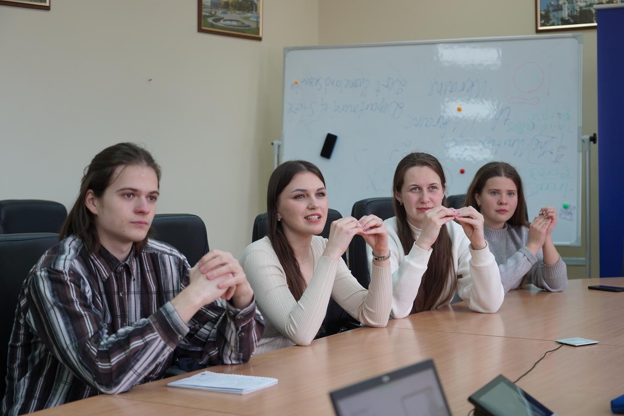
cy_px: 205
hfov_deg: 31.9
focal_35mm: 63
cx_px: 314
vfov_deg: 21.6
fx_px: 1092
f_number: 4
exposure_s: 1/160
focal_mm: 62
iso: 640
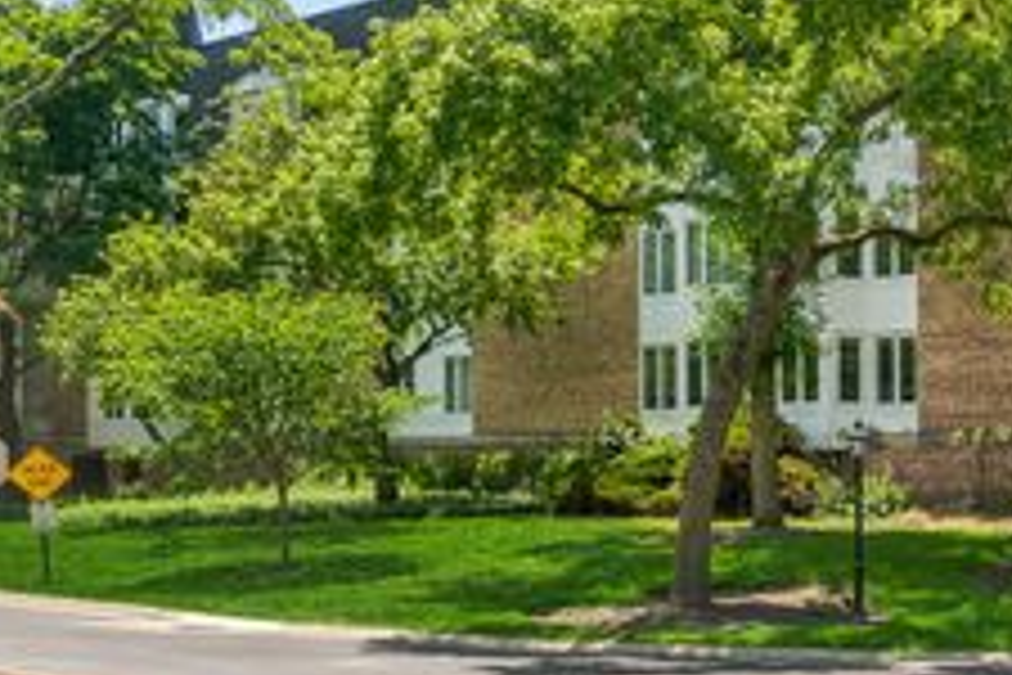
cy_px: 25
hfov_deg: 30.3
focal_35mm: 60
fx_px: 1687
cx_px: 1079
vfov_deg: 21.9
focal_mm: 27
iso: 400
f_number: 8
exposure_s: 1/800
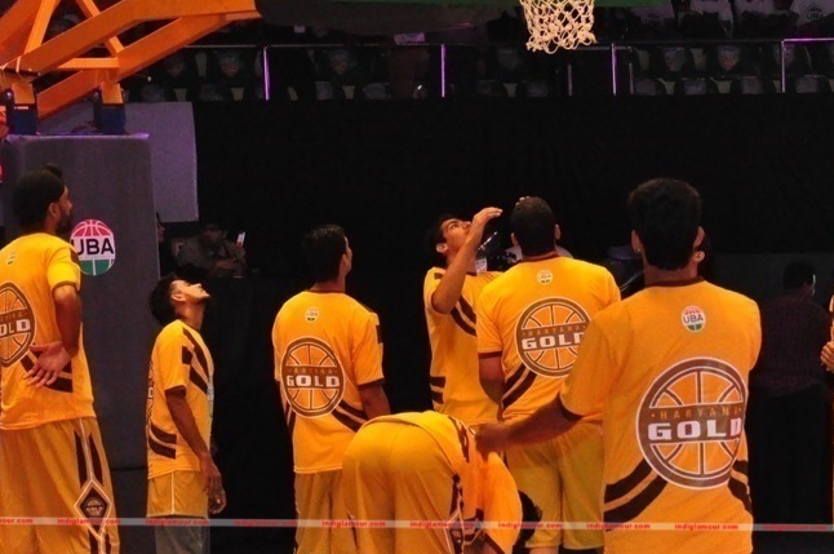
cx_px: 529
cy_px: 91
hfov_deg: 9.2
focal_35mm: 223
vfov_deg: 6.1
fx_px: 5160
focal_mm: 80
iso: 3200
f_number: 5.3
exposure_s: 1/125
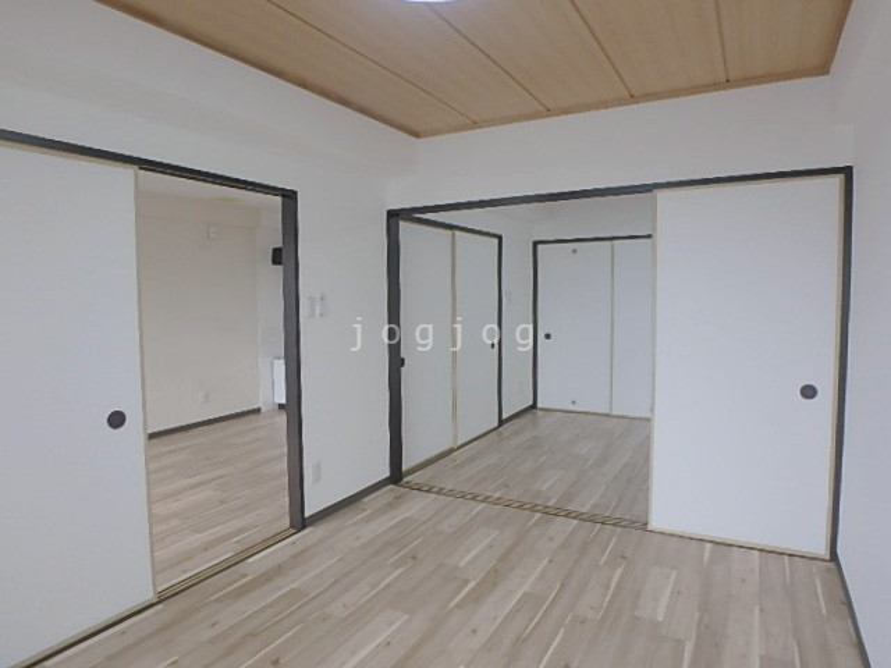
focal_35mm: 21
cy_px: 334
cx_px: 446
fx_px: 541
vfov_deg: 63.4
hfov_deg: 79.0
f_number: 3.5
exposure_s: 1/60
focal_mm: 3.7
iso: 125
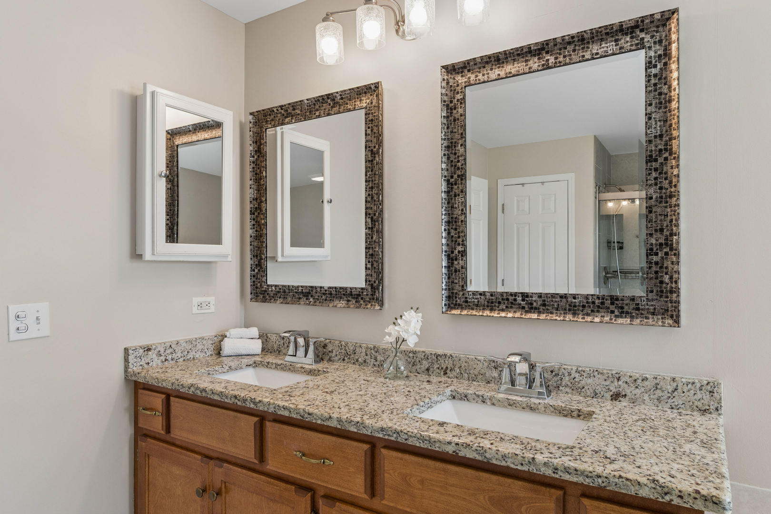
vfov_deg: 59.5
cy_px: 257
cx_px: 386
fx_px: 450
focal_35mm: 21
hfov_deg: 81.2
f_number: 8
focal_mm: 14
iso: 250
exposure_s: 1/15
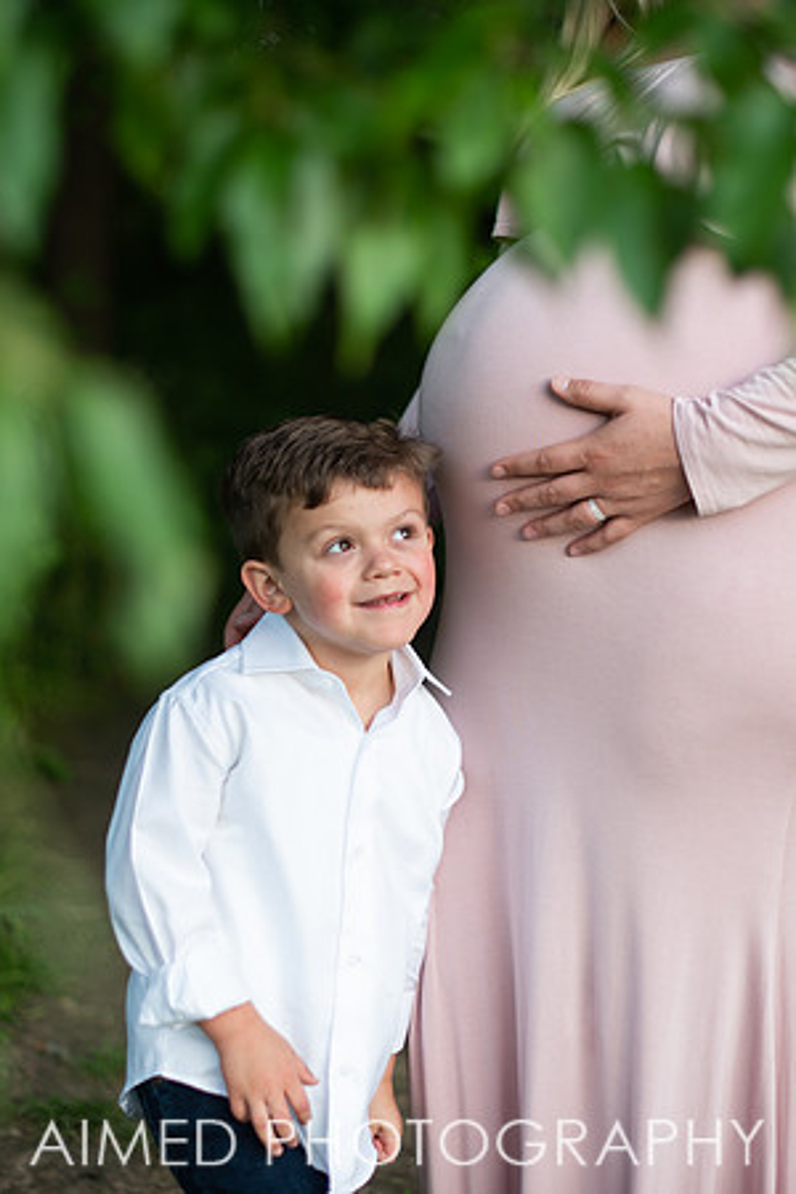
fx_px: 2552
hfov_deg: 17.7
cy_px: 597
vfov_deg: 26.3
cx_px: 398
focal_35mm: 77
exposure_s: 1/320
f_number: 1.8
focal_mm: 50
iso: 125
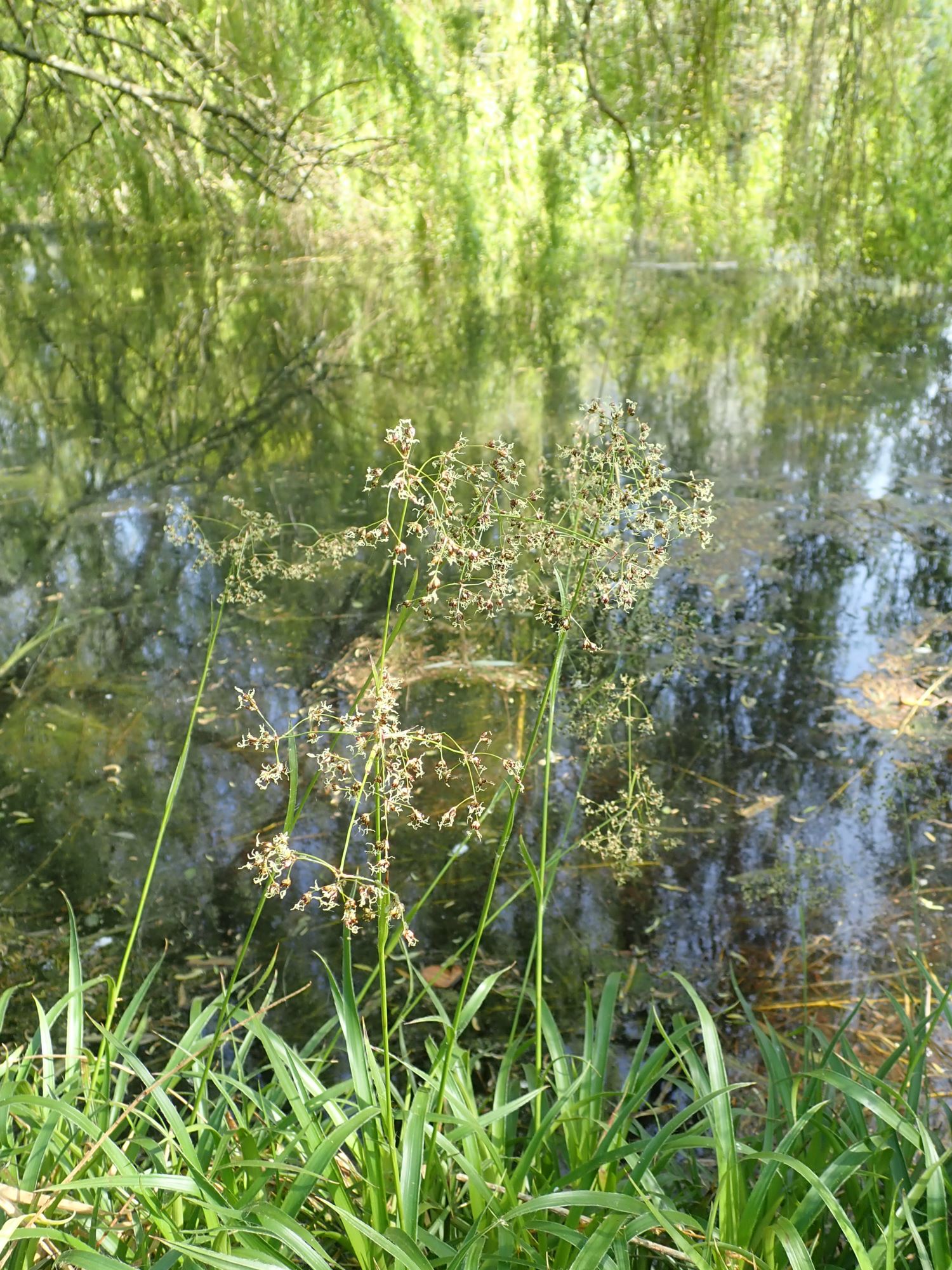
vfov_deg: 60.0
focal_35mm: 30
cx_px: 476
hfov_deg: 46.8
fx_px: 1100
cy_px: 635
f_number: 3.2
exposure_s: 1/80
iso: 100
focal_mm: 5.5
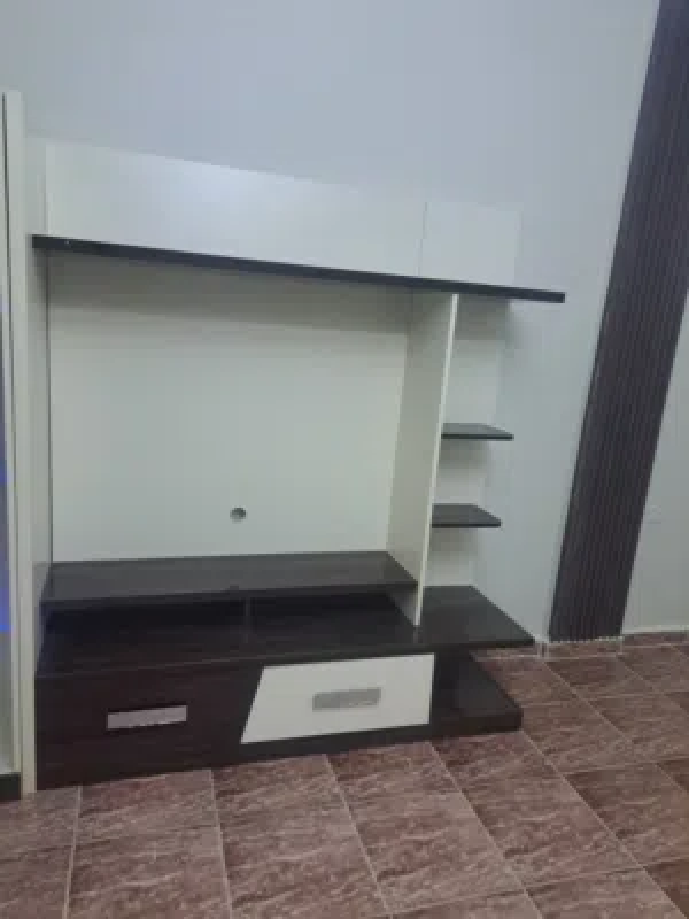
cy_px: 460
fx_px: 637
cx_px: 344
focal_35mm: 24
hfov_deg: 56.8
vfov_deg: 71.6
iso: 400
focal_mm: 5.23
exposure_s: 1/33
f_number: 1.8
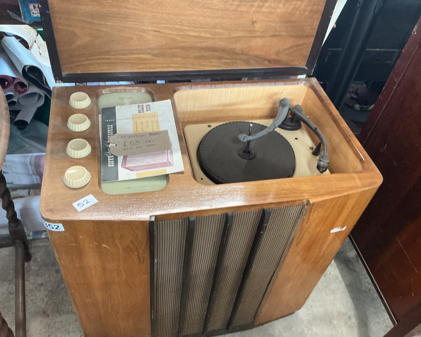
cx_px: 213
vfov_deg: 47.1
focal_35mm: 31
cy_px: 164
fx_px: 386
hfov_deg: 57.2
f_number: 1.8
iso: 200
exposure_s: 1/50
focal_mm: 3
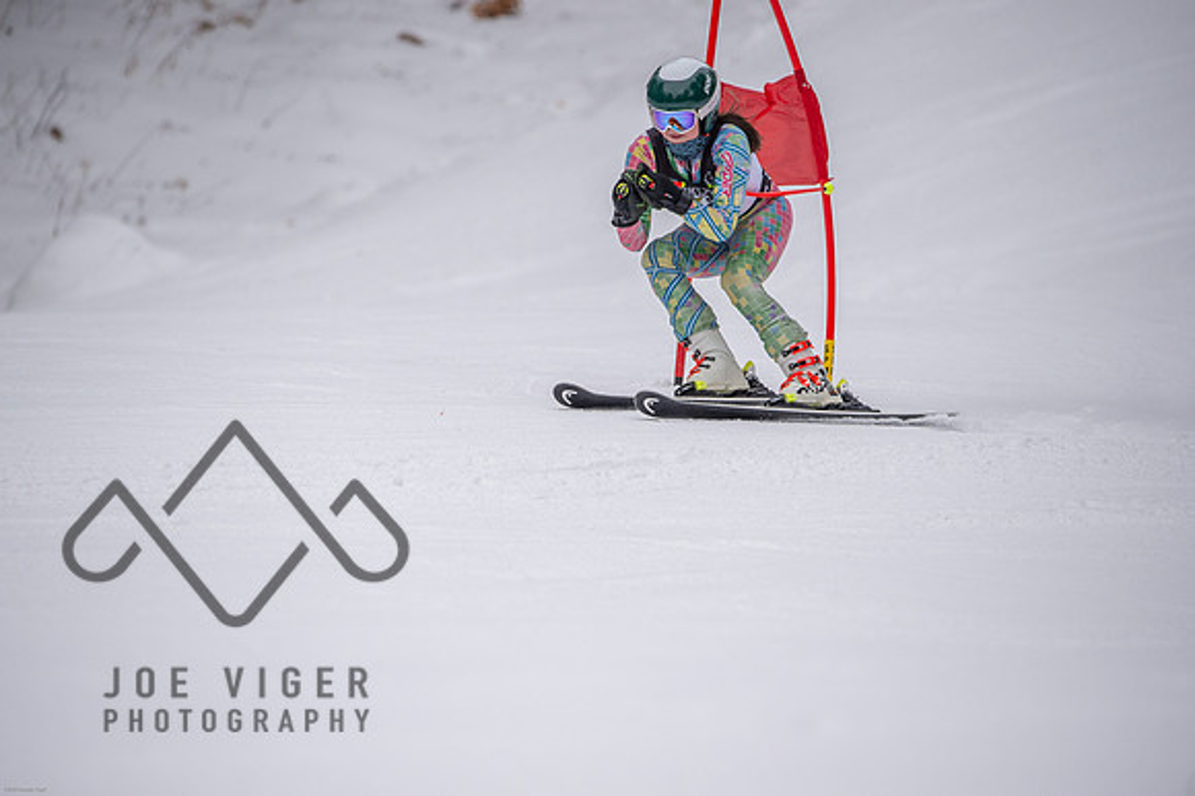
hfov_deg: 4.6
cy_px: 398
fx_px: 14928
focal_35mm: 450
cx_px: 598
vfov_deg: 3.1
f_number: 6.3
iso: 2000
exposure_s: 1/5000
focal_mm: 450
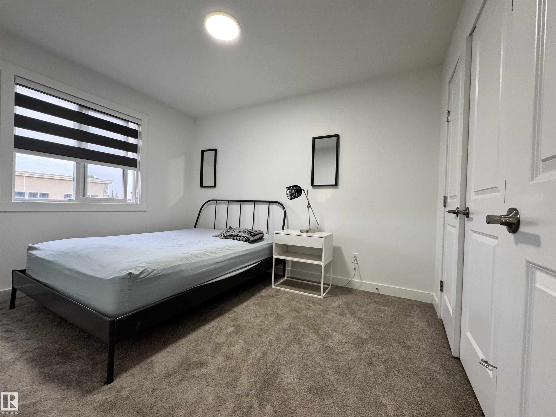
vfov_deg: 85.7
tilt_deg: +0.3
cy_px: 208
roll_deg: -1.7
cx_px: 278
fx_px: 225
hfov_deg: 102.1
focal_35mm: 14
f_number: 2.2
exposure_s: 1/120
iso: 200
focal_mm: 2.22
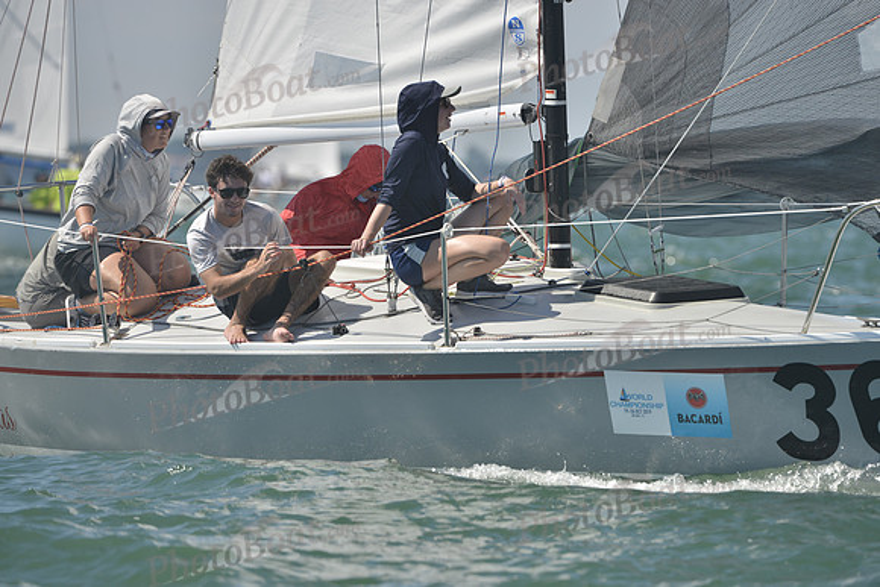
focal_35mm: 300
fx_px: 7335
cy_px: 294
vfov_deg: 4.6
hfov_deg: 6.9
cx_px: 440
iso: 200
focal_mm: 300
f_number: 7.1
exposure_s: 1/1000
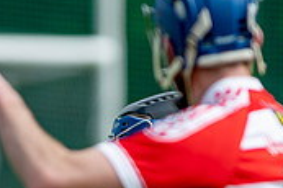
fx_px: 12157
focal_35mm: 1548
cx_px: -51
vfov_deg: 0.9
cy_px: 293
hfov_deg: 1.3
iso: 100
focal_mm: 300
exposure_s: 1/1600
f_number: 2.8
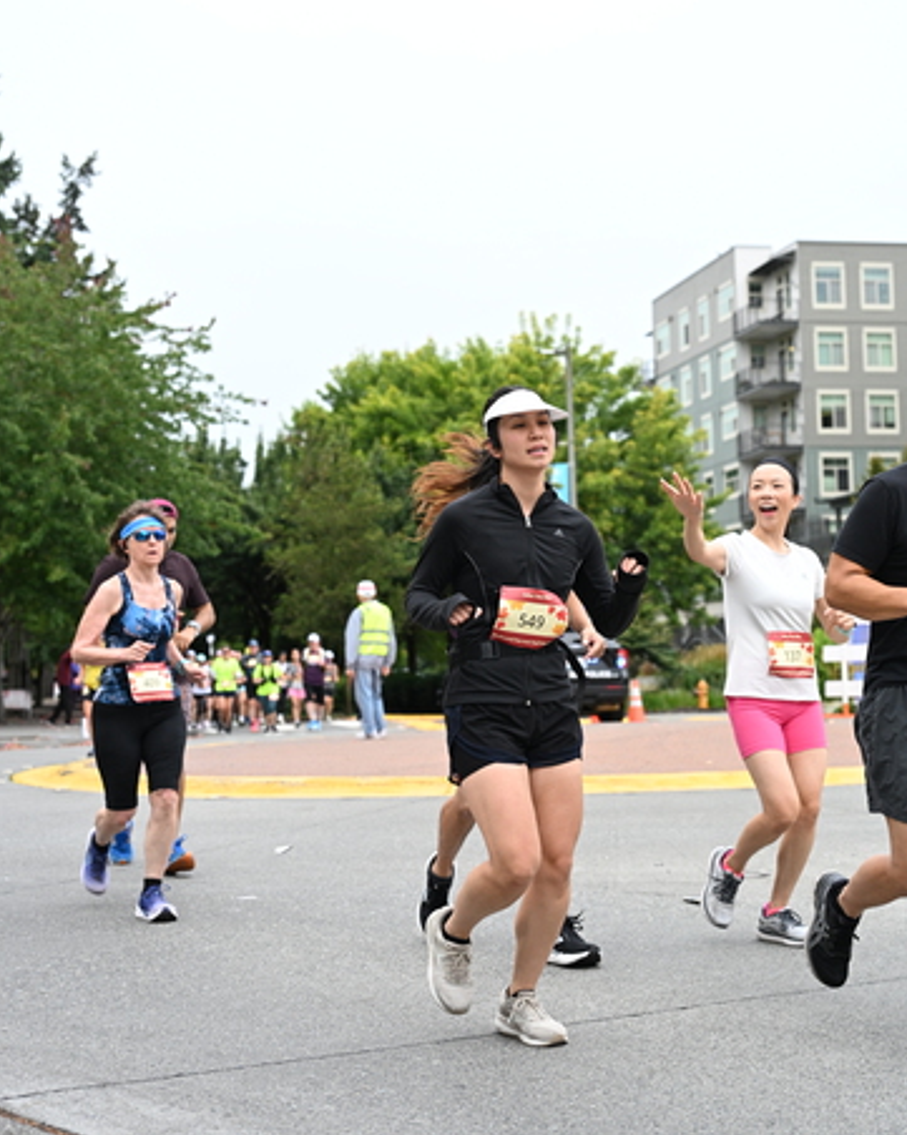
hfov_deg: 27.1
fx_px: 1881
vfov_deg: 33.6
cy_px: 497
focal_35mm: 56
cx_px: 456
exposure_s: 1/800
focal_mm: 49
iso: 1600
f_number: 4
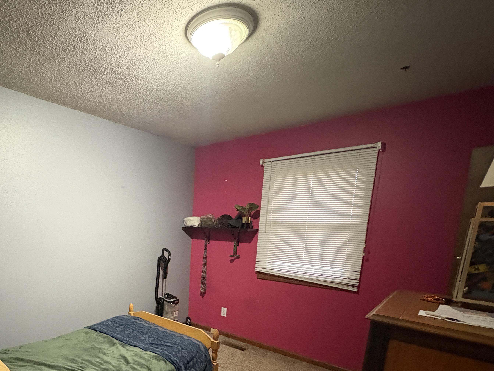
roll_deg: -0.7
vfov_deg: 60.4
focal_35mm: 21
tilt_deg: -9.8
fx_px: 300
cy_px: 273
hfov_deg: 74.7
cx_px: 138
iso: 1000
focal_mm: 2.22
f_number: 2.2
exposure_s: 1/40
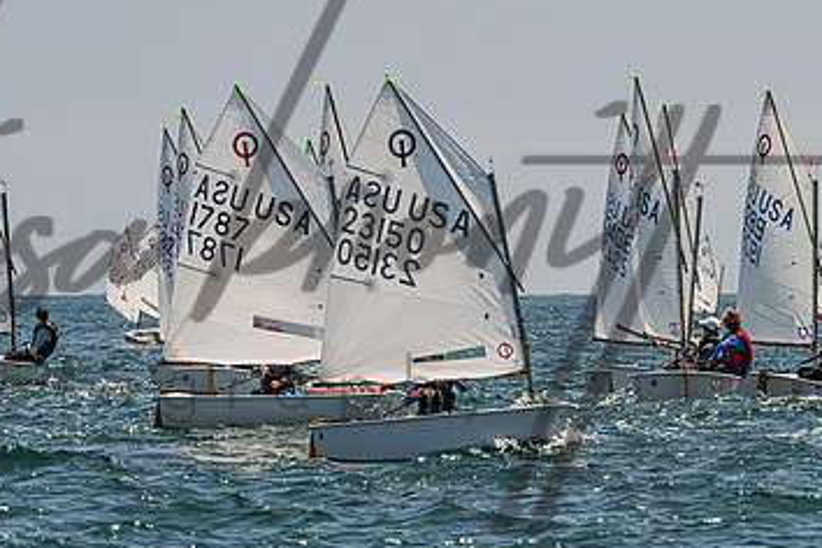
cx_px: 443
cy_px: 240
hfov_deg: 5.2
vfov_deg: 3.5
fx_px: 9041
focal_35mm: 396
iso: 250
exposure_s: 1/1600
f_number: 8
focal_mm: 220
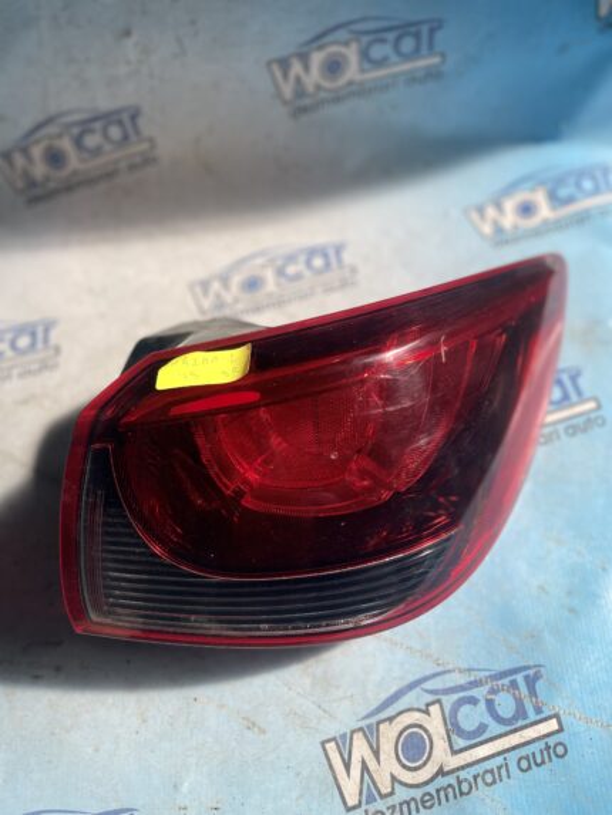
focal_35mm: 26
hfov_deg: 53.1
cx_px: 306
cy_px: 408
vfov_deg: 67.3
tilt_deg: -64.9
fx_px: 613
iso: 50
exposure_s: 1/309
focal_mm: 5.1
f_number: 1.6
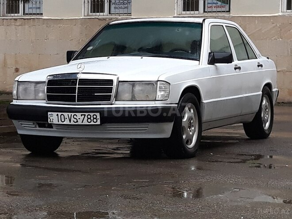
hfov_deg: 65.3
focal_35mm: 27
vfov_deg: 51.4
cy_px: 110
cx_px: 146
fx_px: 228
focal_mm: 3.71
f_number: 1.7
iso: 40
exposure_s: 1/100
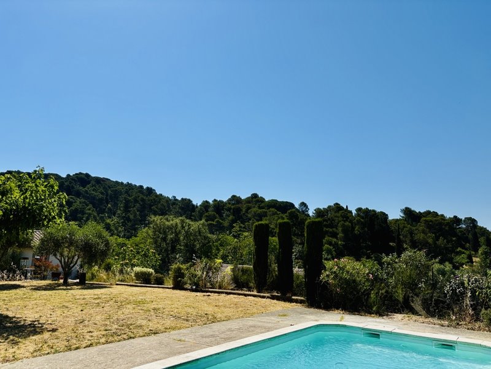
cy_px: 184
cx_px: 246
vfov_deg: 53.1
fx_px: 369
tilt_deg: +10.6
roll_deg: -1.2
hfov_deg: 67.3
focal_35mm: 26
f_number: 1.6
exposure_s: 1/6993
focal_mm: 5.96
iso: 50
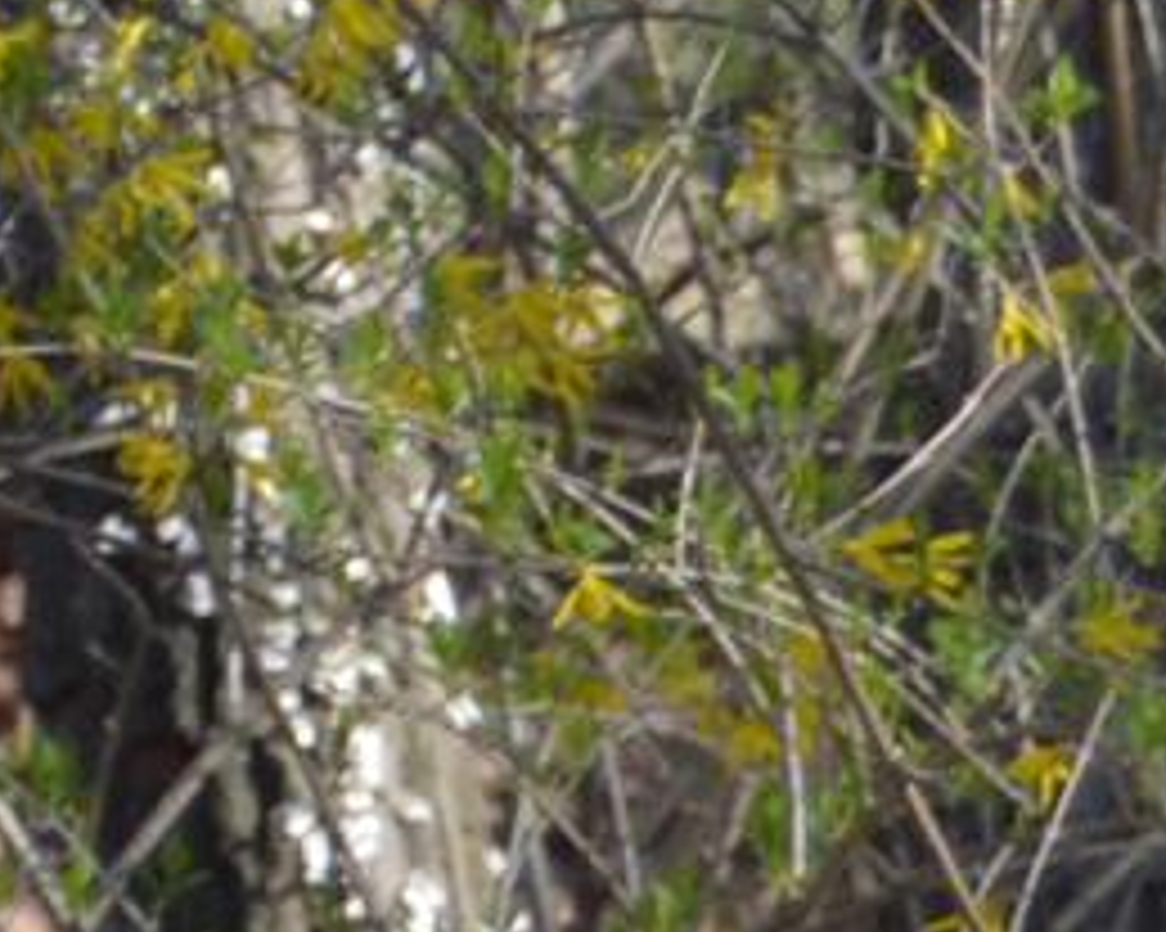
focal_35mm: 445
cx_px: -2616
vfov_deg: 3.4
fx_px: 15351
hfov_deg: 4.2
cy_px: -1398
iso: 100
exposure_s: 1/125
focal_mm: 40
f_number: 5
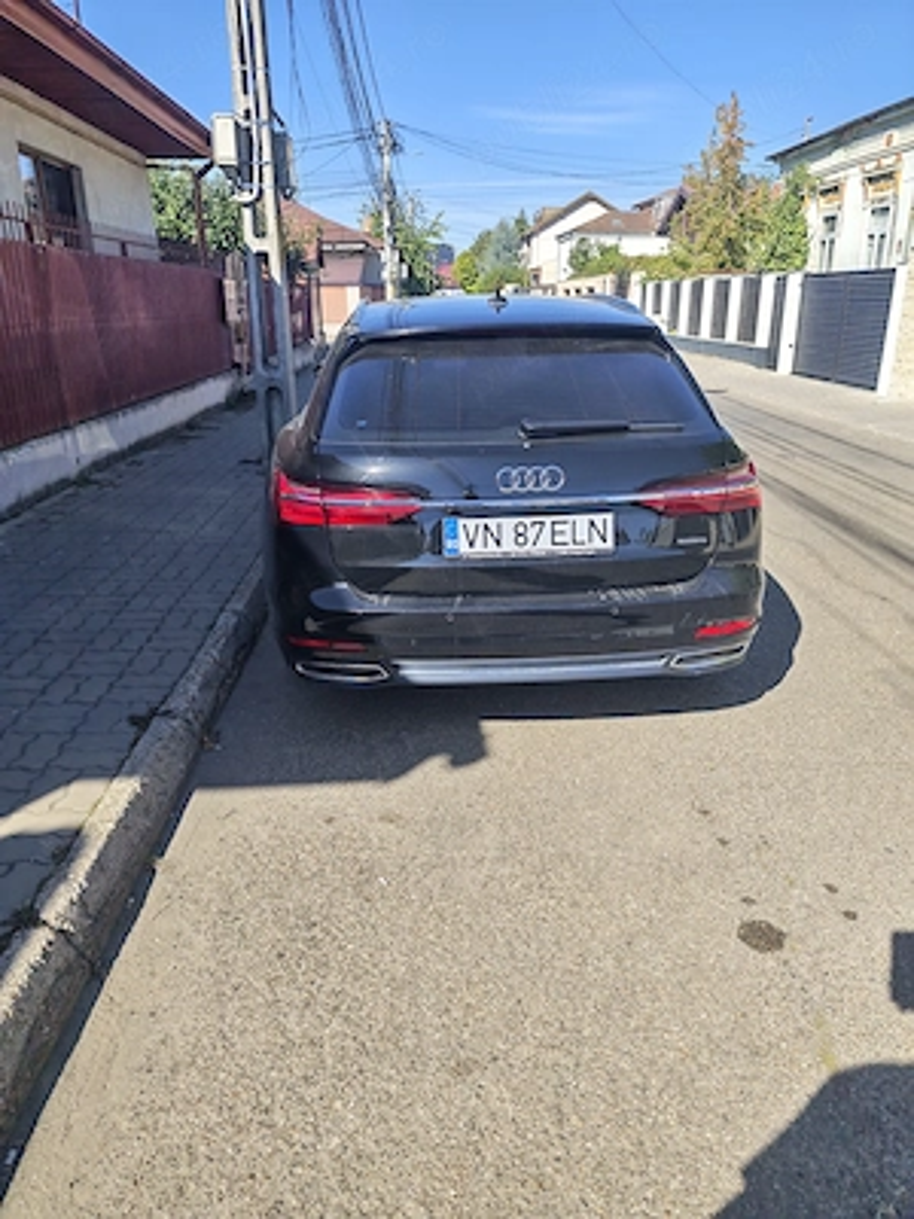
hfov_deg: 58.9
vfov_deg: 73.9
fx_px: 810
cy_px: 610
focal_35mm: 23
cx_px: 457
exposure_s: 1/2300
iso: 50
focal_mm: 6.55
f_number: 1.6
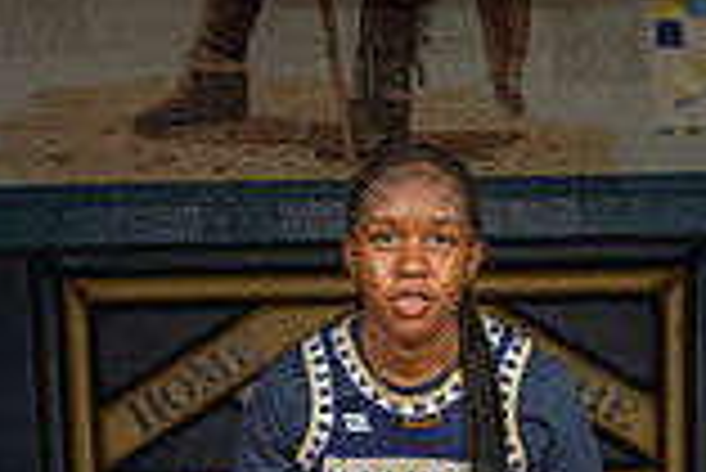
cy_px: 823
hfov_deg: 18.7
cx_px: 486
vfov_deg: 11.7
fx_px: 2140
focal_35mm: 109
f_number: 7.1
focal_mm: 38
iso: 160
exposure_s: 1/200
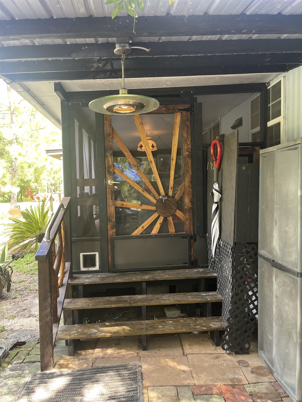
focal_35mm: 26
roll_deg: +1.3
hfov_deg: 53.1
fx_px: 302
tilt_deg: -4.1
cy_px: 201
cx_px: 151
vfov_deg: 67.3
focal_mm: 5.1
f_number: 1.6
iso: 100
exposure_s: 1/121
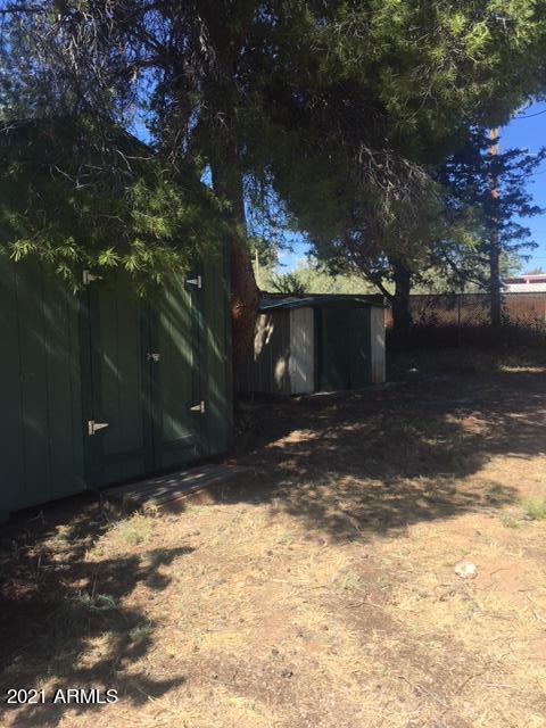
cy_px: 364
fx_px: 610
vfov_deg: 61.7
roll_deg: +2.6
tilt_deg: -3.1
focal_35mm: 29
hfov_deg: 48.2
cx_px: 273
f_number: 2.2
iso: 25
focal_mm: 4.15
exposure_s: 1/905
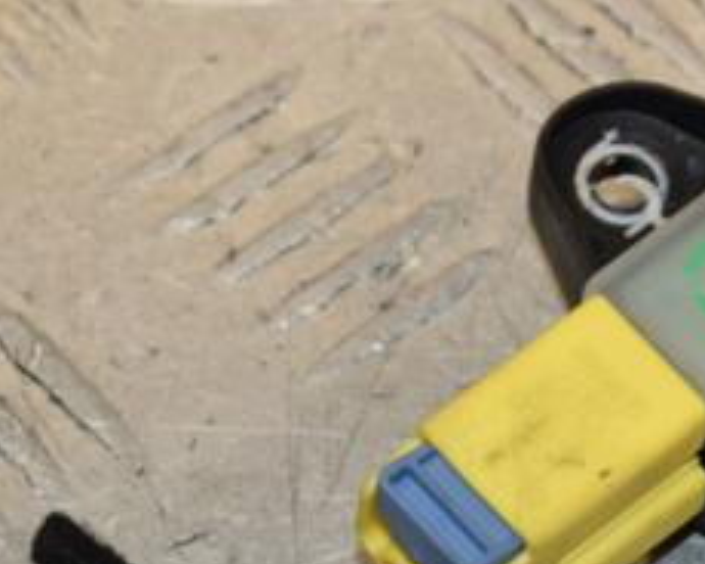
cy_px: 365
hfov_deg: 5.0
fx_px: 8038
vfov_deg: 4.0
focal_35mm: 385
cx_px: 671
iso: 800
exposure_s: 1/200
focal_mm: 105
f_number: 9
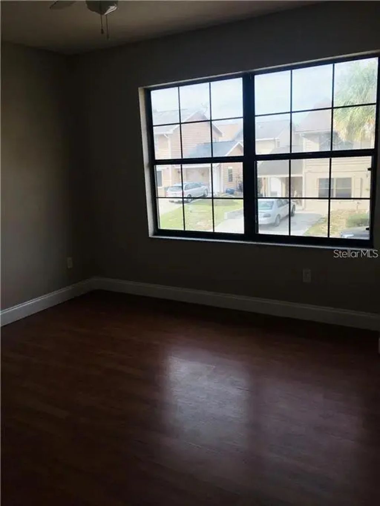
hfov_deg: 48.2
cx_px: 190
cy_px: 253
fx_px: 424
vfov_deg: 61.7
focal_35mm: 29
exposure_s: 1/167
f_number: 2.2
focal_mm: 4.15
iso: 25
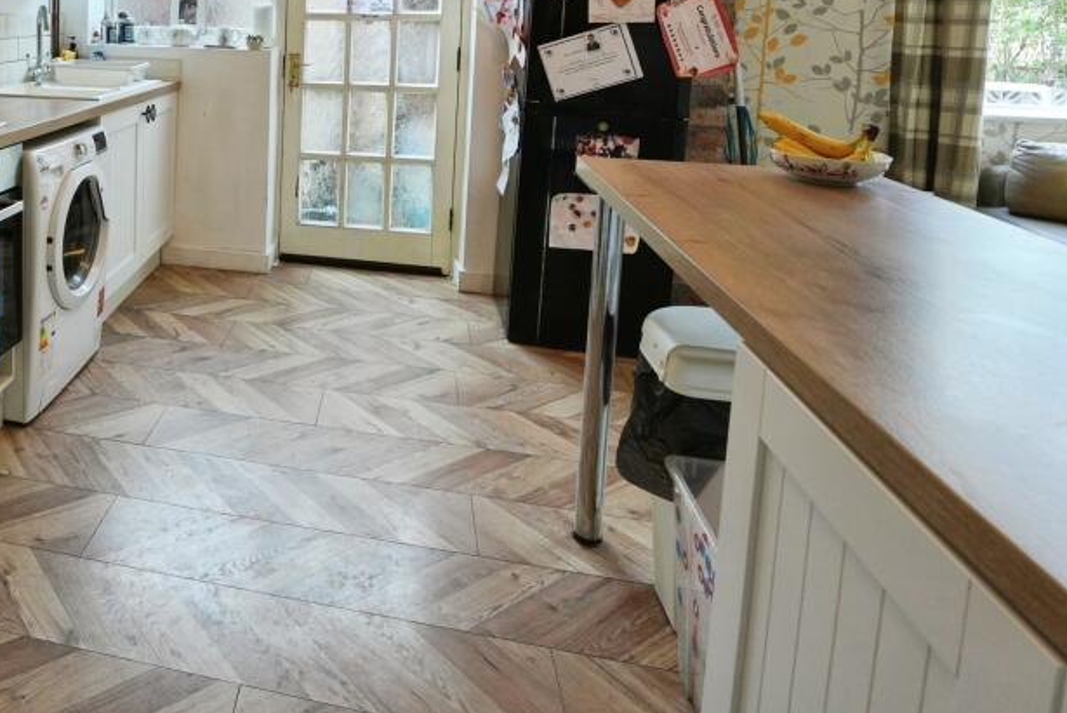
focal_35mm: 25
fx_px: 741
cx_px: 203
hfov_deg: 64.7
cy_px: 265
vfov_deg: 50.8
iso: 400
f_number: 4
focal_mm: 10
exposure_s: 1/160
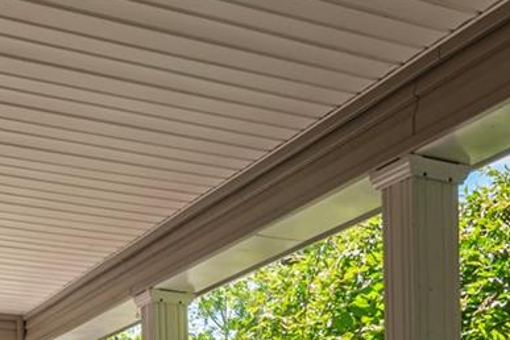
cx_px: 399
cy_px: 517
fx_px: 1048
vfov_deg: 16.7
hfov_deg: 26.9
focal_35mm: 74
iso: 320
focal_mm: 14
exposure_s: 1/320
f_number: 8
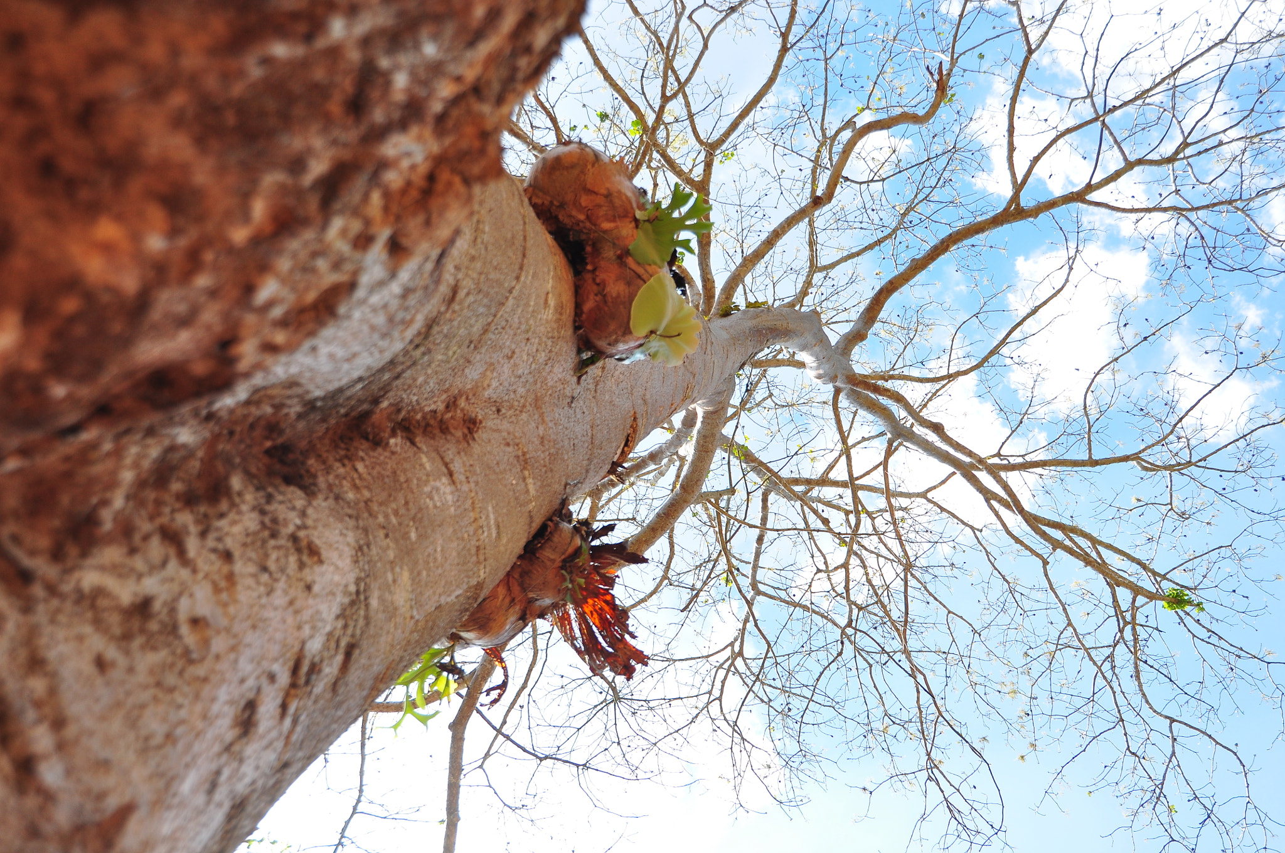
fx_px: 1444
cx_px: 642
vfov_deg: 32.9
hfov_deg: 48.0
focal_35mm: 40
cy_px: 426
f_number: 4
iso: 200
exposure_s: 1/400
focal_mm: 27
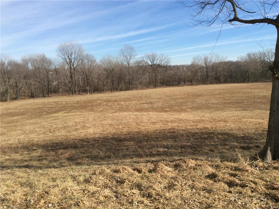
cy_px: 104
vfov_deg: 44.0
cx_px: 140
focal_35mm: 32
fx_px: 257
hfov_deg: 56.9
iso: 32
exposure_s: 1/1634
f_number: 2.4
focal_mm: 3.3
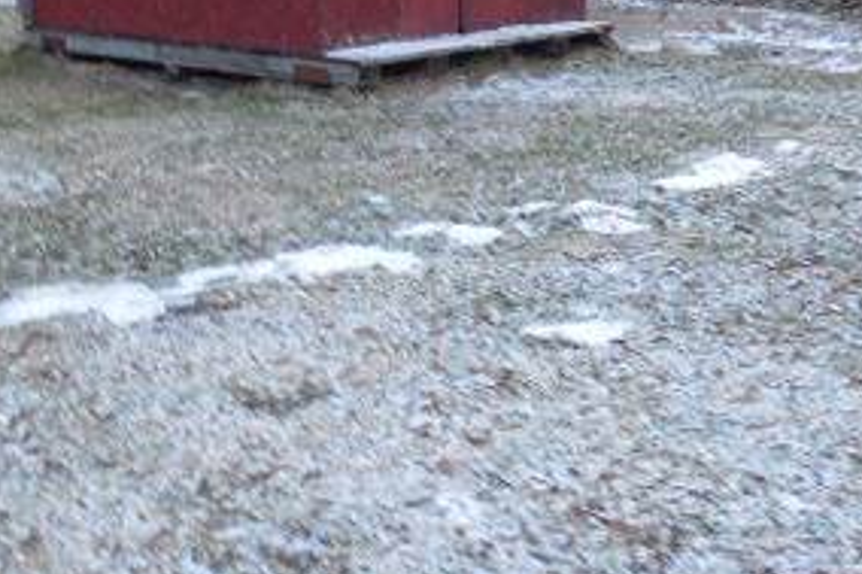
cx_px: 376
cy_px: -15
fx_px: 1460
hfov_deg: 32.9
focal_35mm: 61
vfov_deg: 21.4
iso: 125
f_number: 3.5
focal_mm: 4.6
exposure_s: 1/40
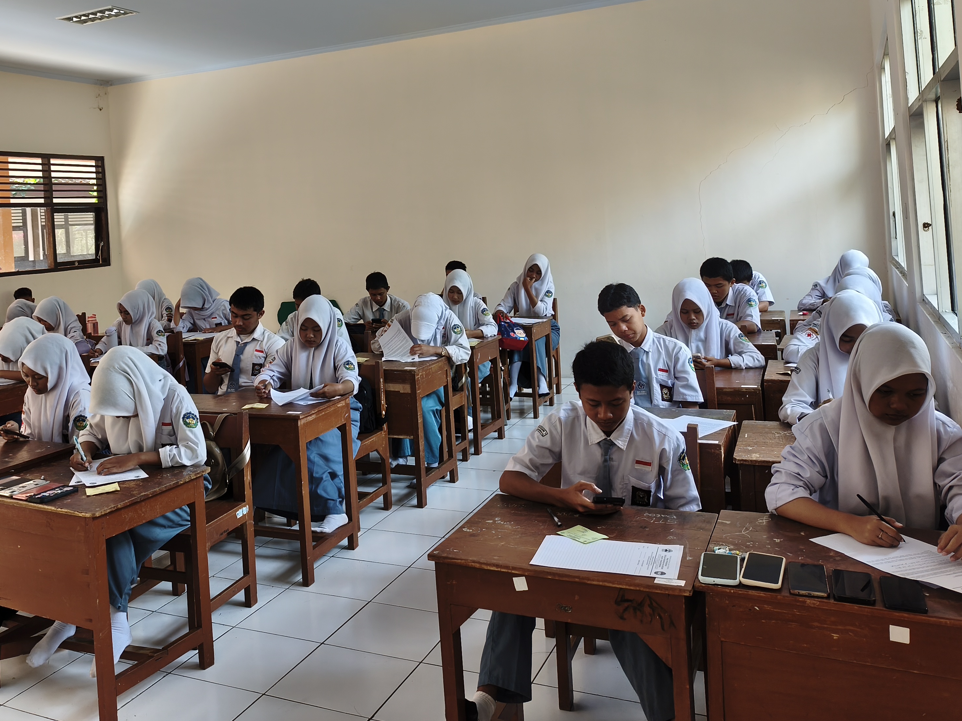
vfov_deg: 43.3
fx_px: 889
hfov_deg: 55.8
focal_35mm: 32
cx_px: 331
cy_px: 222
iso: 500
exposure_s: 1/50
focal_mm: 6.06
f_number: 1.7
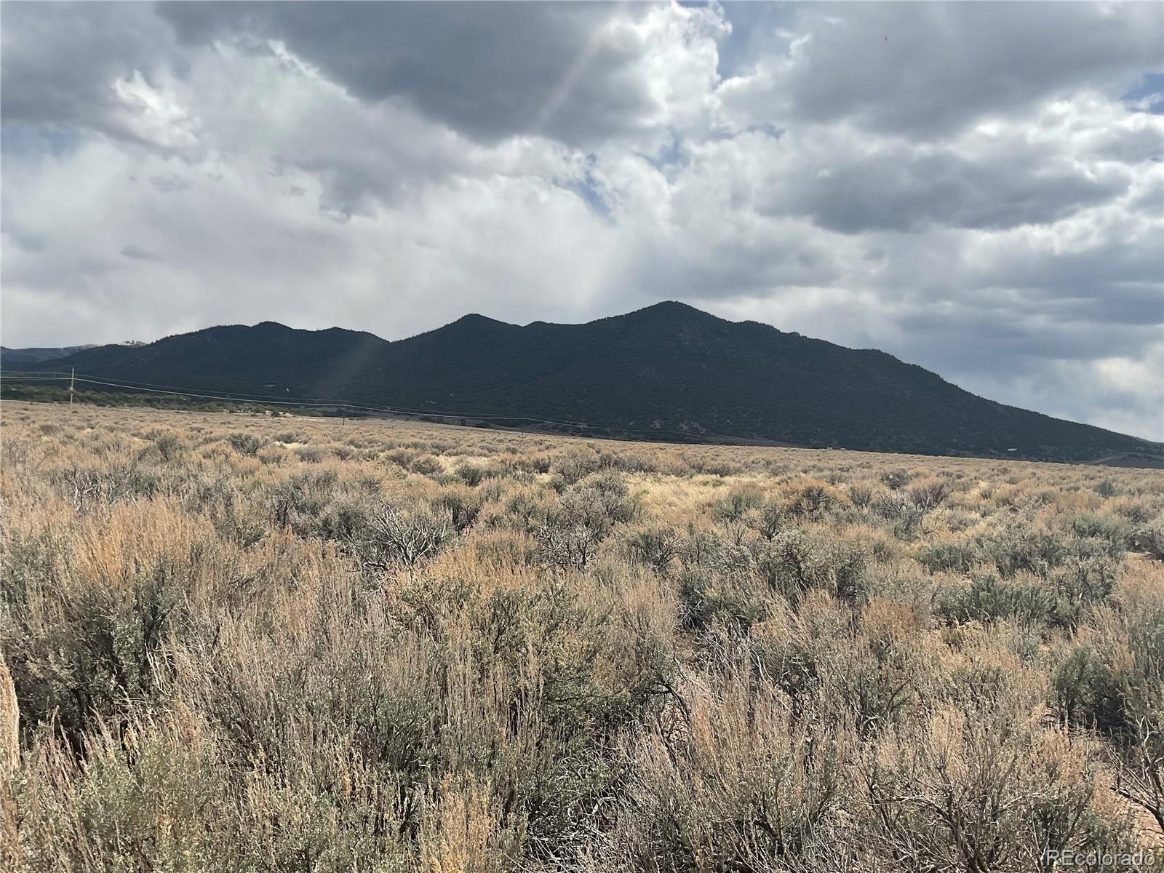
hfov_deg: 61.7
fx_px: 975
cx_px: 582
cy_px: 436
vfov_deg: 48.2
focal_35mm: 29
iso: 16
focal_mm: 3
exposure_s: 1/3534
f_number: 1.8
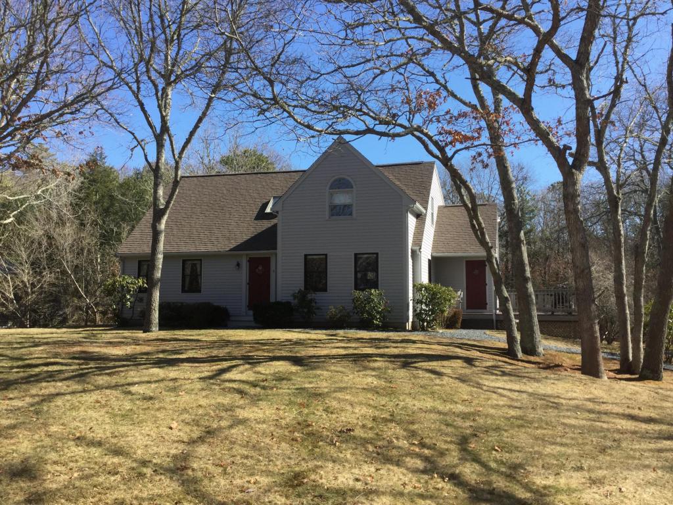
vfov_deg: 45.4
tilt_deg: +6.2
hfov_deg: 58.4
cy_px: 252
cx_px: 336
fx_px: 603
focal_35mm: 31
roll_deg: +0.4
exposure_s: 1/668
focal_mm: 3.3
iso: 25
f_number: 2.4
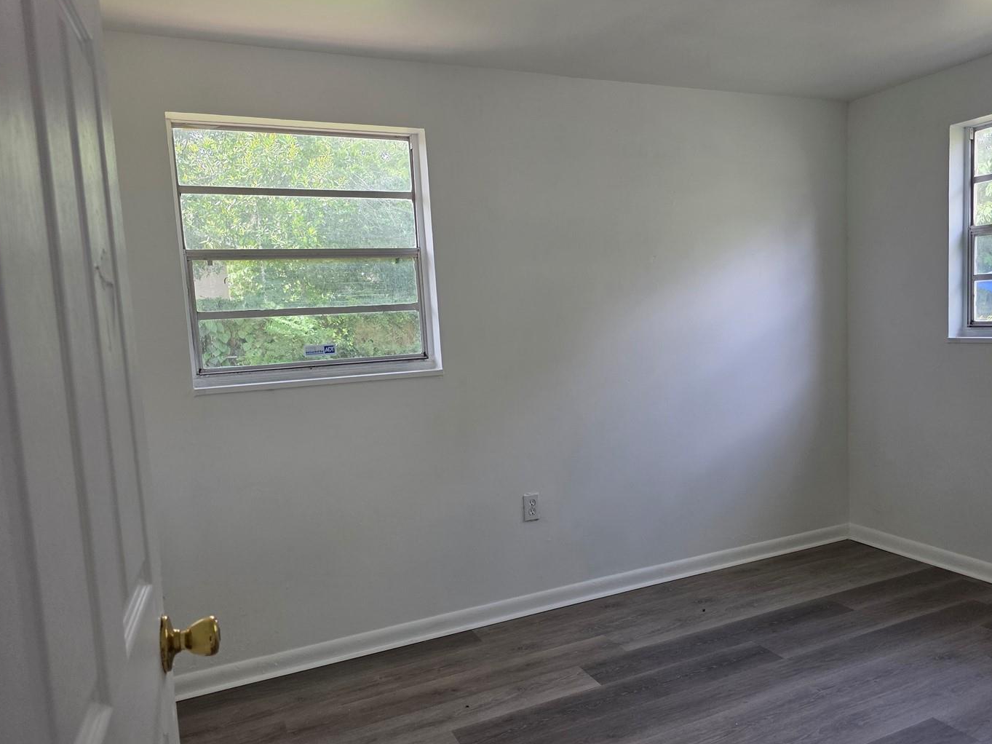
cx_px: 571
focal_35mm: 27
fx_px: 774
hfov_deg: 65.0
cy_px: 406
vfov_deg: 51.3
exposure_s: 1/180
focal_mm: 6.3
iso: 125
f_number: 1.7
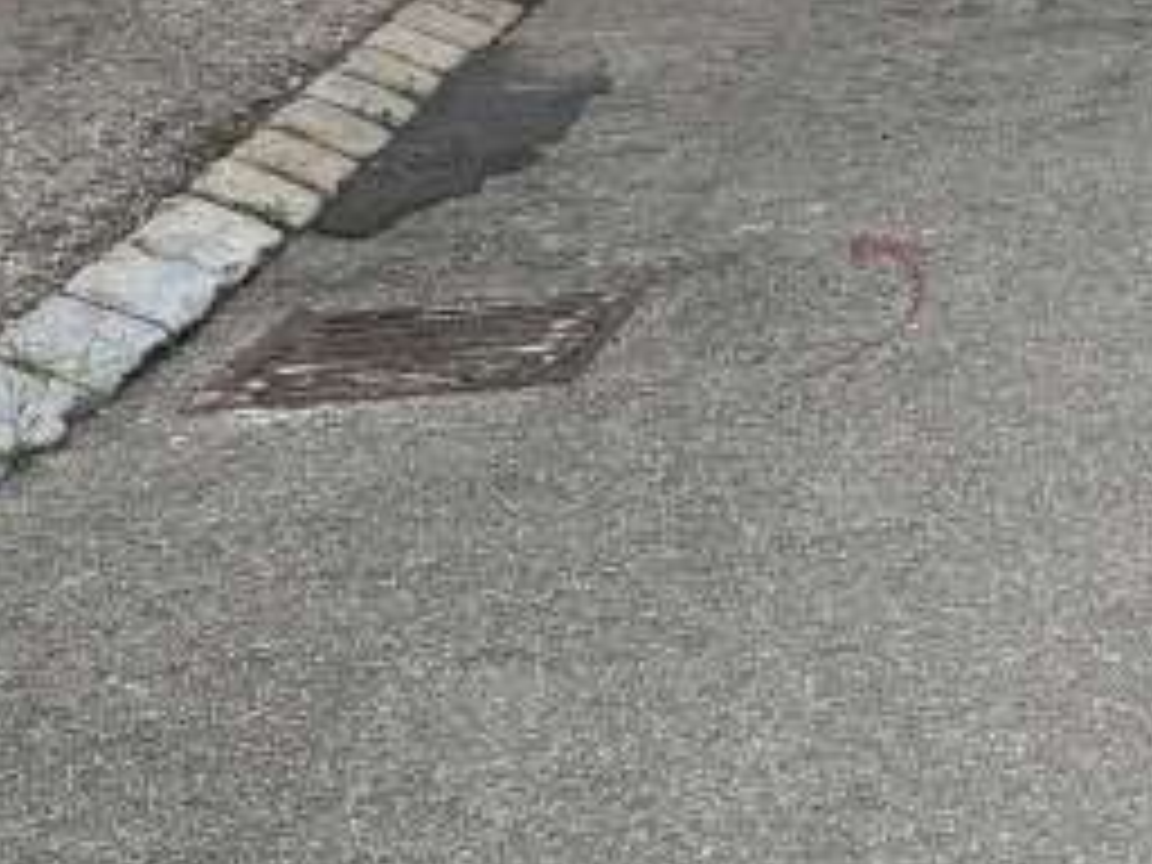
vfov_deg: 10.8
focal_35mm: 122
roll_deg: +1.7
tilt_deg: +2.9
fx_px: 4060
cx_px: 2070
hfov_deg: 14.3
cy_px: -1022
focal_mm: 5.96
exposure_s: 1/1263
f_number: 1.6
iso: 50
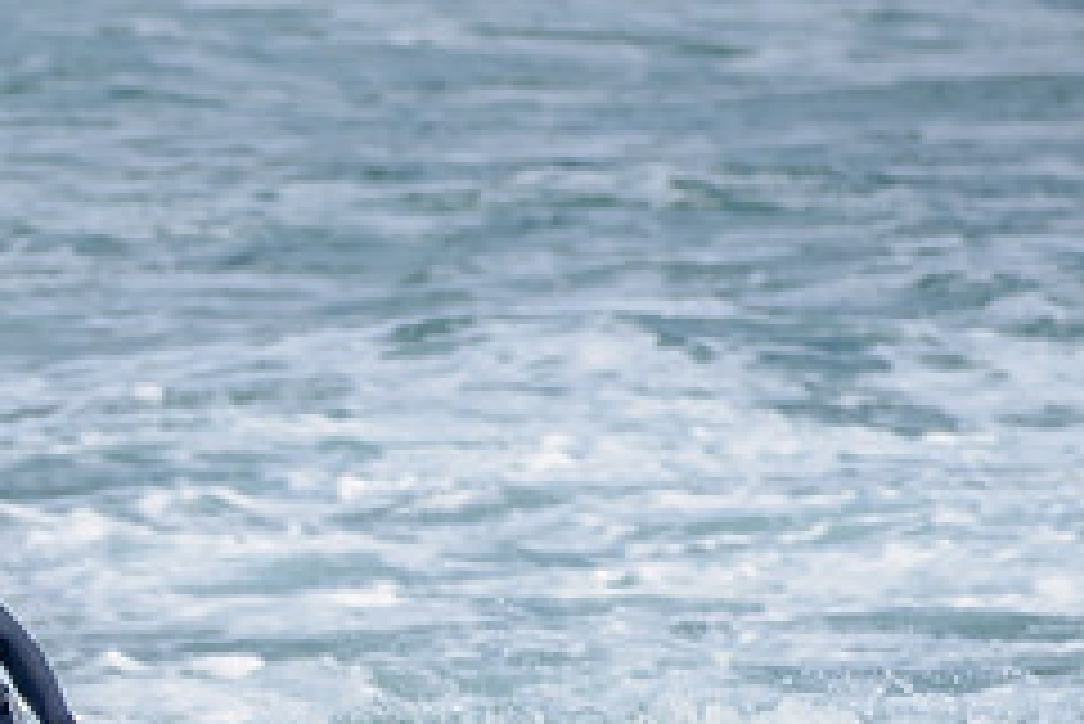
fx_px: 44439
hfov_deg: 1.4
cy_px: 821
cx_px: -13
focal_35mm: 1475
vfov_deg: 0.9
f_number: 5.6
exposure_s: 1/1250
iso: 160
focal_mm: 500
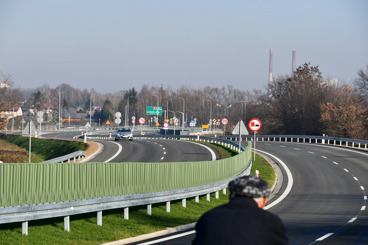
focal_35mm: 165
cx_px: 184
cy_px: 122
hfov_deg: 12.5
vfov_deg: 8.3
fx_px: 1686
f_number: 8
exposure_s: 1/250
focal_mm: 110
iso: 100
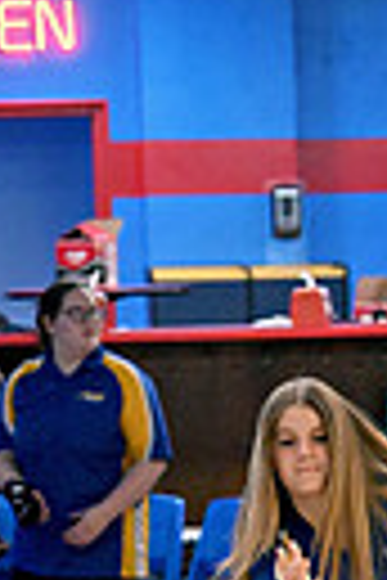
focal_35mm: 244
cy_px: 944
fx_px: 3934
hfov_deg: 5.6
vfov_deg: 8.2
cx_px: 432
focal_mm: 70
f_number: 2.8
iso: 8000
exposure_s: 1/800
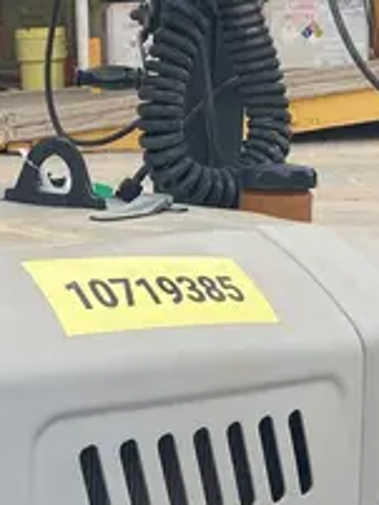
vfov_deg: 20.5
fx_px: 1385
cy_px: 356
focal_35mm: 95
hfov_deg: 15.4
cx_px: 40
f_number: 1.8
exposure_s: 1/1218
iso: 32
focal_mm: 4.25
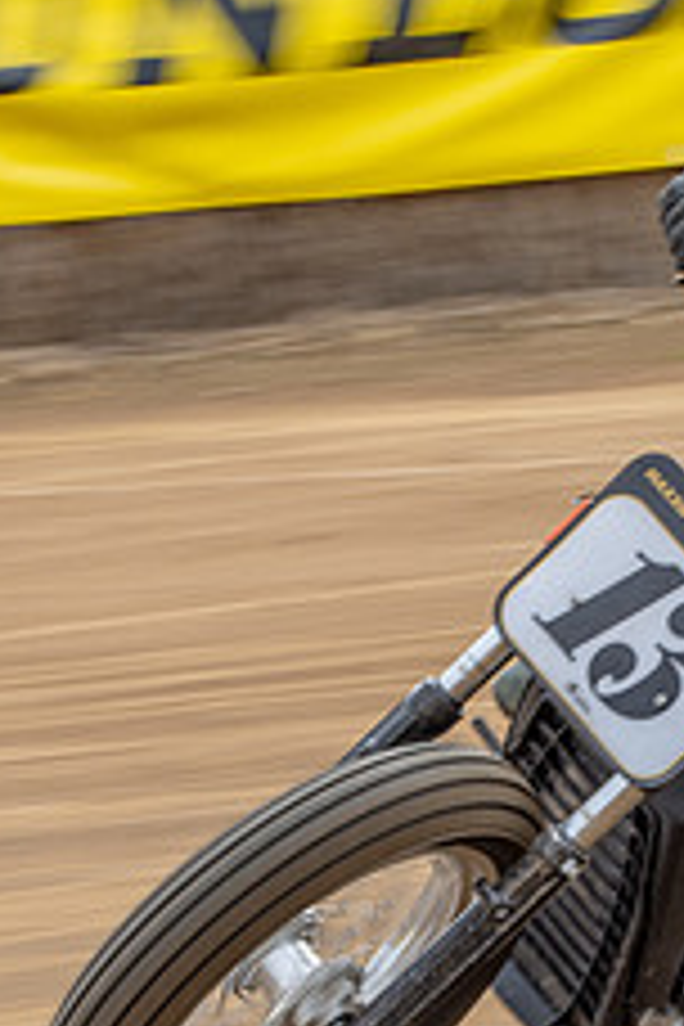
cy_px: 547
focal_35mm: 389
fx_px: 11086
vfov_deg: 5.3
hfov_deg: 3.5
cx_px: 675
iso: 320
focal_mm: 102
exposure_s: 1/100
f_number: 14
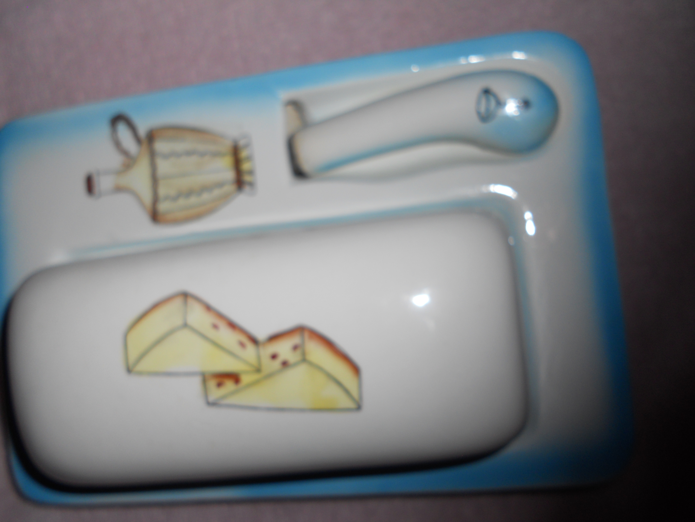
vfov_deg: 44.2
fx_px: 642
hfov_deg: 56.8
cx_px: 348
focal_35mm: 32
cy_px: 261
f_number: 8.8
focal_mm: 5.8
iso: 80
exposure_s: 1/25
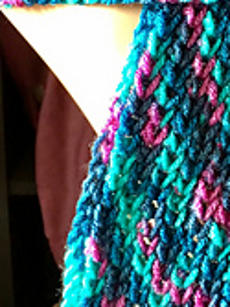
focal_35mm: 87
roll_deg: -2.0
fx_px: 772
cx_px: 264
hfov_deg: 16.4
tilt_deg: -12.6
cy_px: 110
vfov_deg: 22.5
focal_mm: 4.15
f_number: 2.2
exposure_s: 1/10
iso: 100
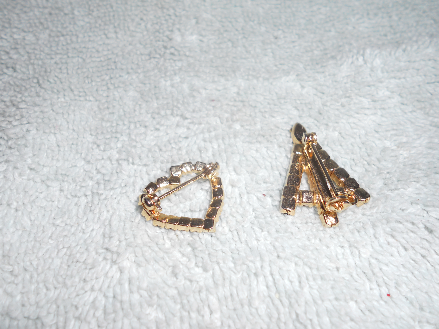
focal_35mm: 33
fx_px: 418
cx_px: 220
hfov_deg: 55.4
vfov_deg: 42.9
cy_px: 160
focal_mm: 5.8
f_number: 8.8
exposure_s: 1/25
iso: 80
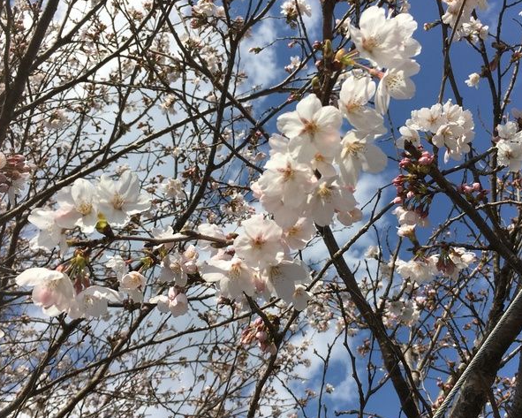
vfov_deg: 38.2
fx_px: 603
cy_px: 219
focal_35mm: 39
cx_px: 262
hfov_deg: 46.8
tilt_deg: +53.2
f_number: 2.2
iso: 25
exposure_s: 1/2747
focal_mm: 4.15
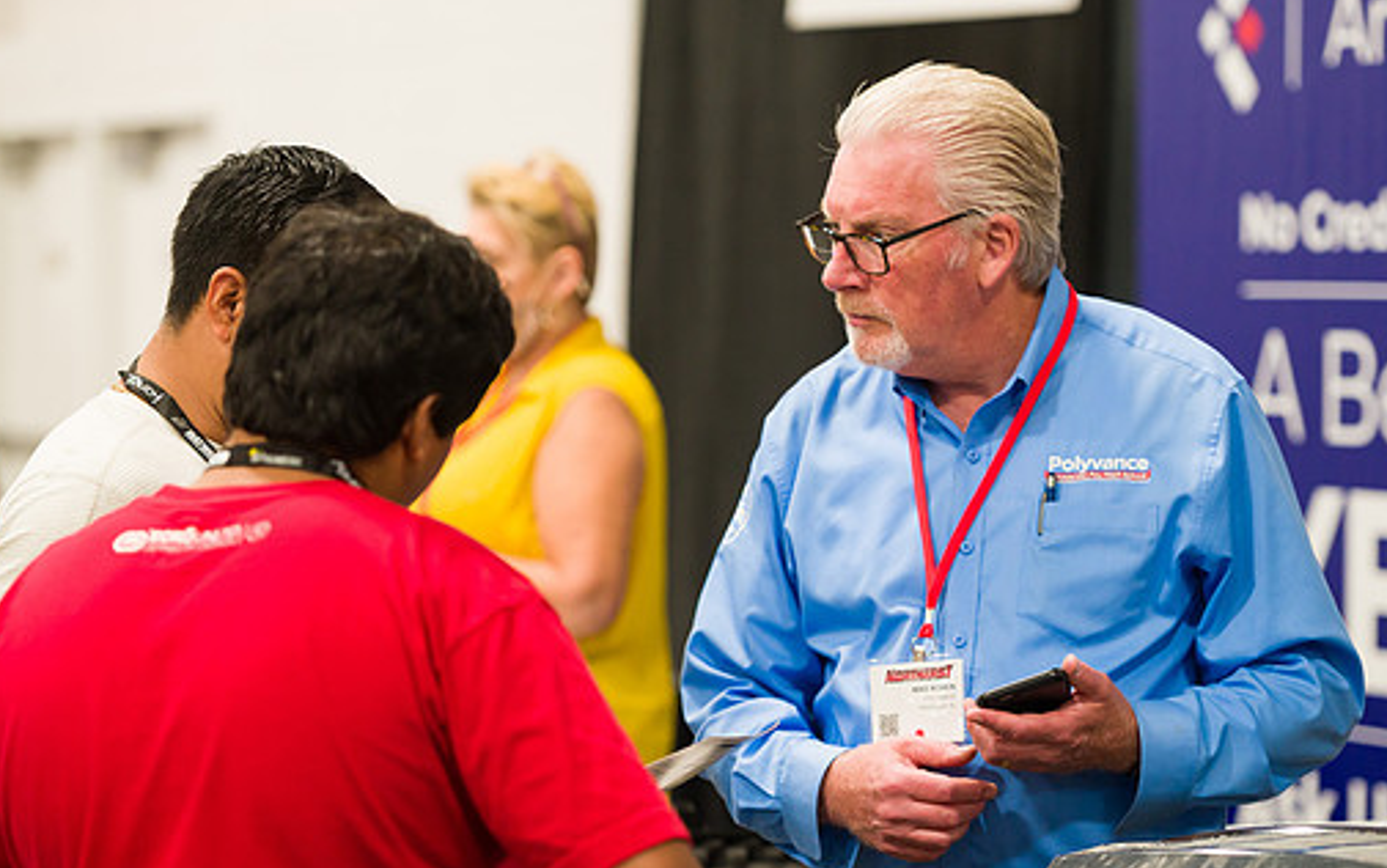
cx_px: 736
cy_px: 508
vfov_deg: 8.6
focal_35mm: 152
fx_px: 5748
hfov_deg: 13.8
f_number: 3.2
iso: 2000
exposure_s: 1/125
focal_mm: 130
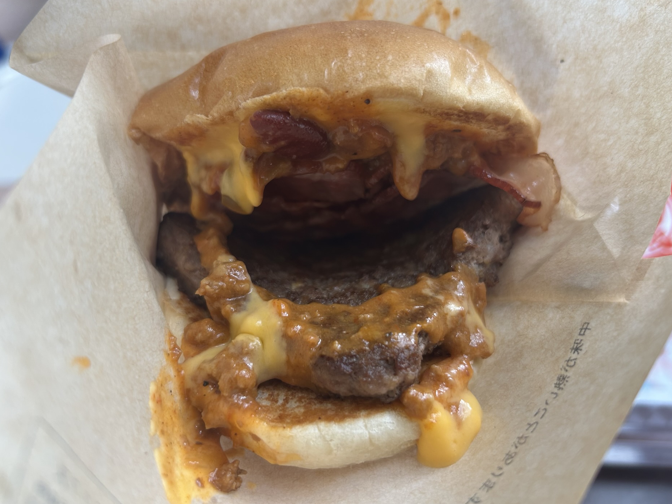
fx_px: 544
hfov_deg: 63.4
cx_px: 326
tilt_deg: -55.5
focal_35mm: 28
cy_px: 244
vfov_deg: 49.7
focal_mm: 5.7
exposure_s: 1/101
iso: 32
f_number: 1.5
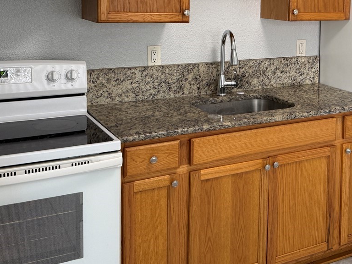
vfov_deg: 28.3
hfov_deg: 37.4
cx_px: 254
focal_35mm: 50
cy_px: 40
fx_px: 508
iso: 200
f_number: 1.78
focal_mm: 6.76
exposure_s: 1/120
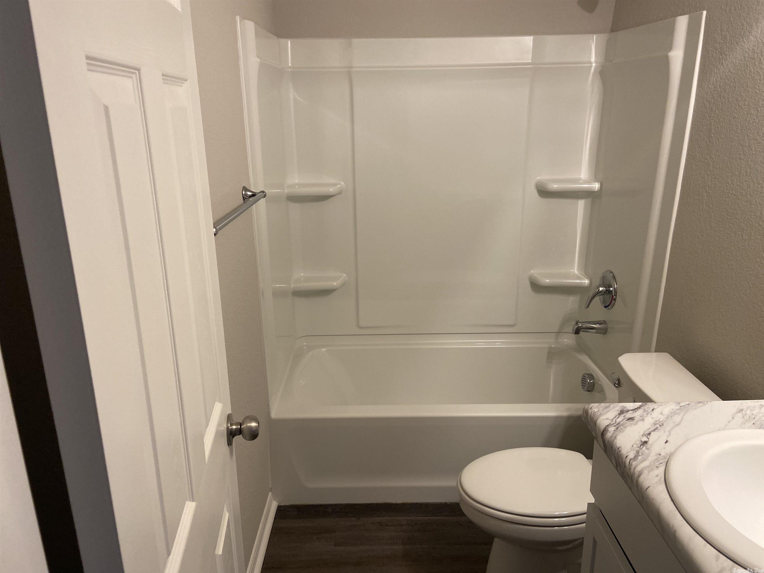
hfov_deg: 67.3
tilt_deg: -16.5
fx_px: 574
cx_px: 382
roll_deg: +0.3
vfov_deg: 53.1
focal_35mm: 26
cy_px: 286
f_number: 1.8
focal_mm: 4.25
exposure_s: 1/60
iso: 100
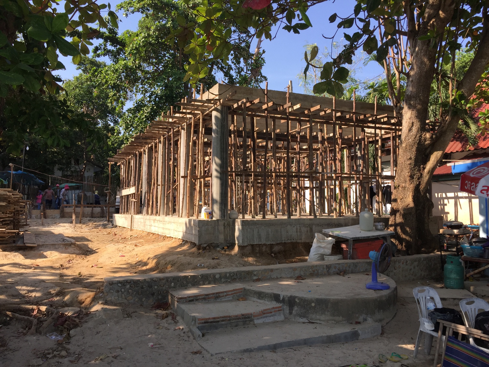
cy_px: 184
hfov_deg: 61.7
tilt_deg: +4.2
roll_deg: -0.5
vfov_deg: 48.2
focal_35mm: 29
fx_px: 410
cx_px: 244
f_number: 2.2
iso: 32
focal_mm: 4.15
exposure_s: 1/942
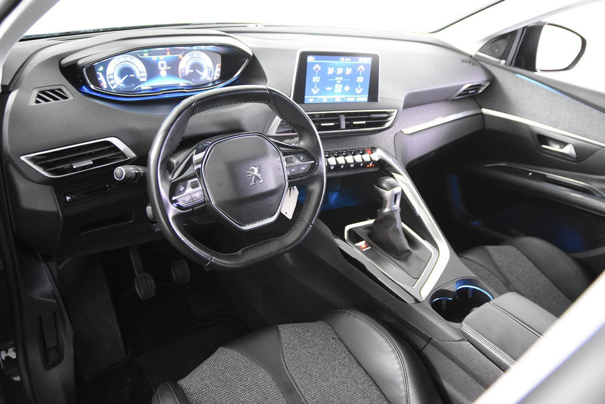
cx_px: 302
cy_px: 202
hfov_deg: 61.9
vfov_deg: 43.6
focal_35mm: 30
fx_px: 504
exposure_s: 1/30
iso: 3200
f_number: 2.8
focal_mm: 20
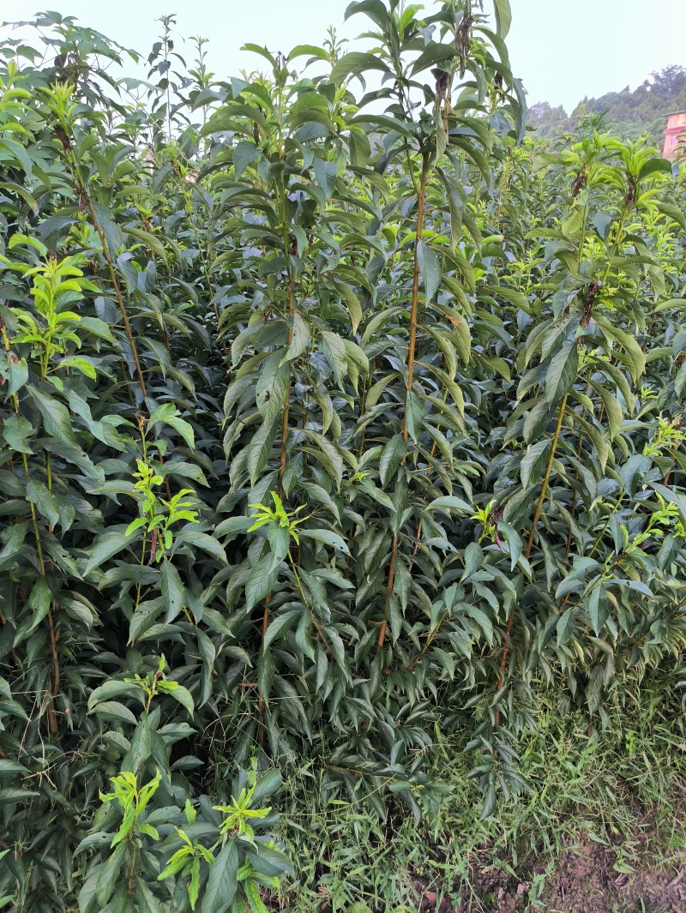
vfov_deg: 73.9
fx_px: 607
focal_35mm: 23
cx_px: 343
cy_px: 456
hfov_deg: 58.9
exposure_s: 1/50
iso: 59
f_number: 1.79
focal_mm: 4.69
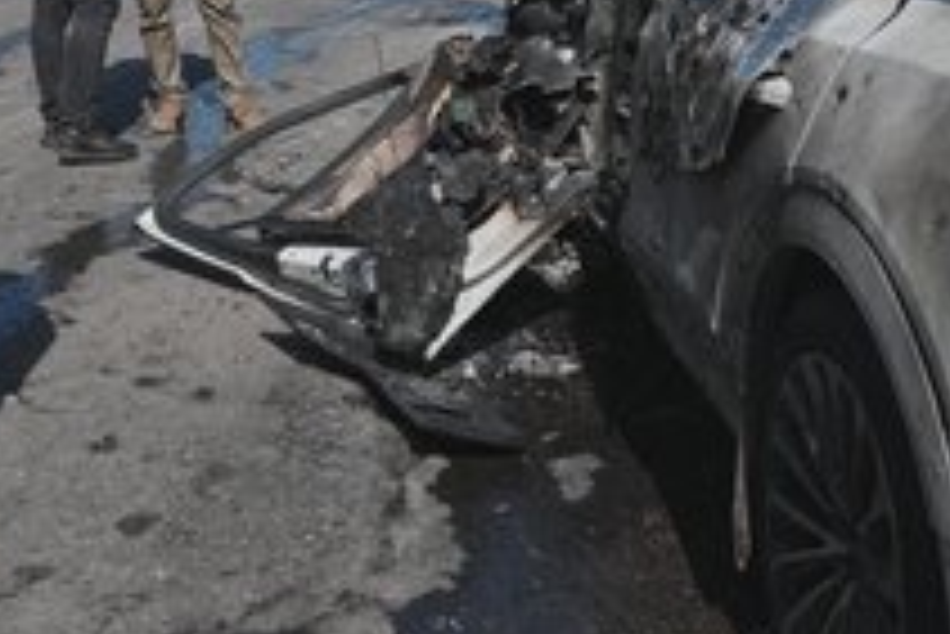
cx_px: 342
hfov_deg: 36.0
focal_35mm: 55
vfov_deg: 24.2
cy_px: 101
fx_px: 1452
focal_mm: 29
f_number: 8
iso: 100
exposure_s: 1/500
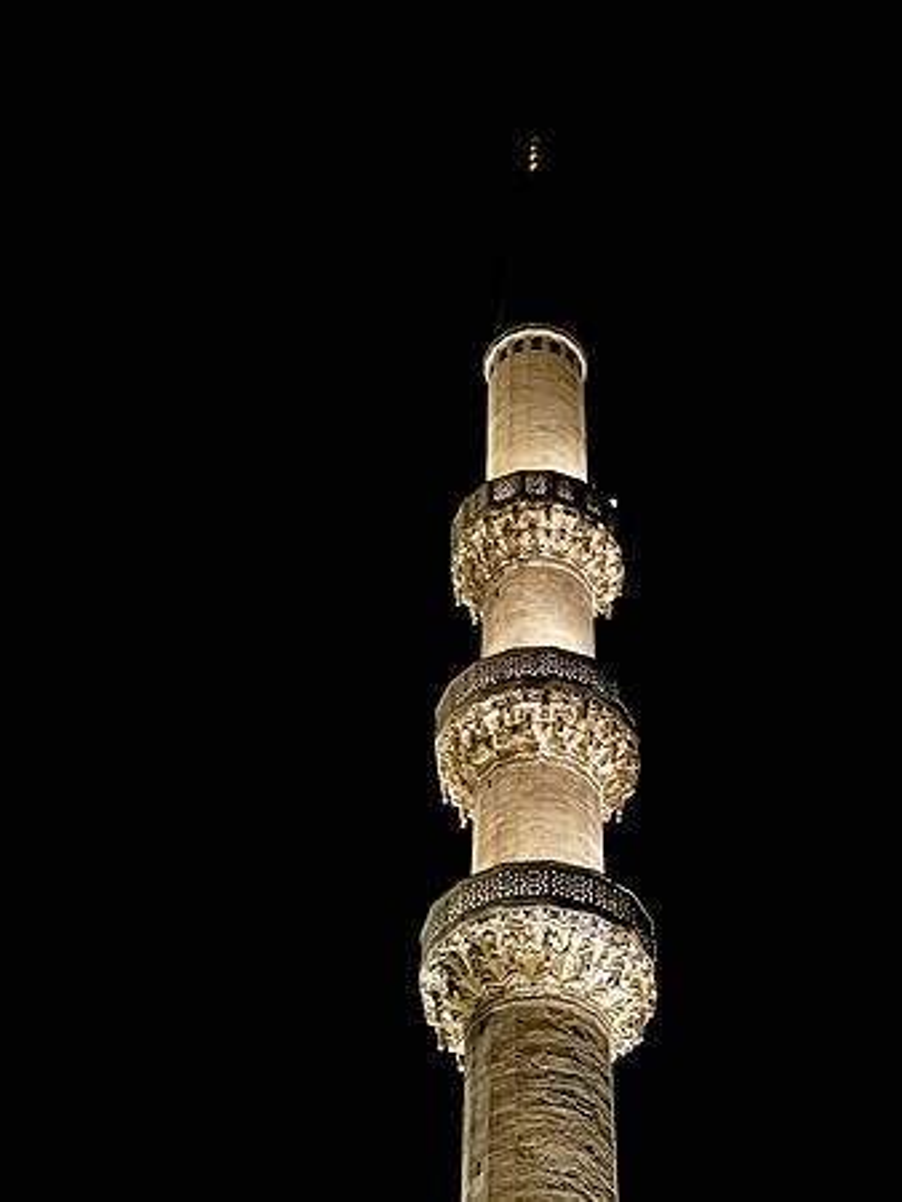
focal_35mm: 64
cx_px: 451
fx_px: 2221
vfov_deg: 30.3
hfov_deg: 23.0
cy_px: 601
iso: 500
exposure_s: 1/20
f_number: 2.2
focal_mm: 7.5
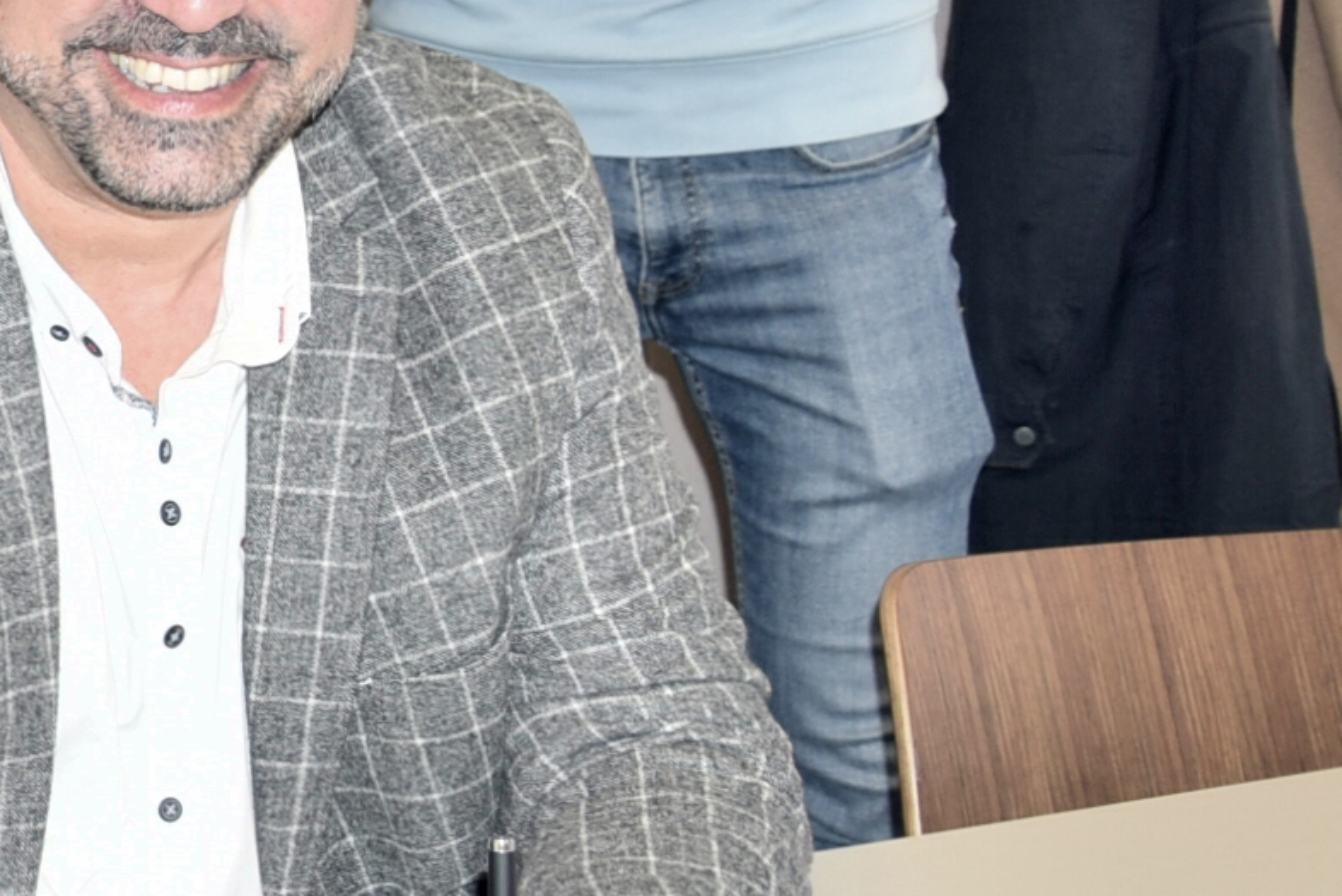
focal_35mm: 120
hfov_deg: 15.1
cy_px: 7
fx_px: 4472
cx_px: -971
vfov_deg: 11.3
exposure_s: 1/60
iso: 200
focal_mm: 21
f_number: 3.8
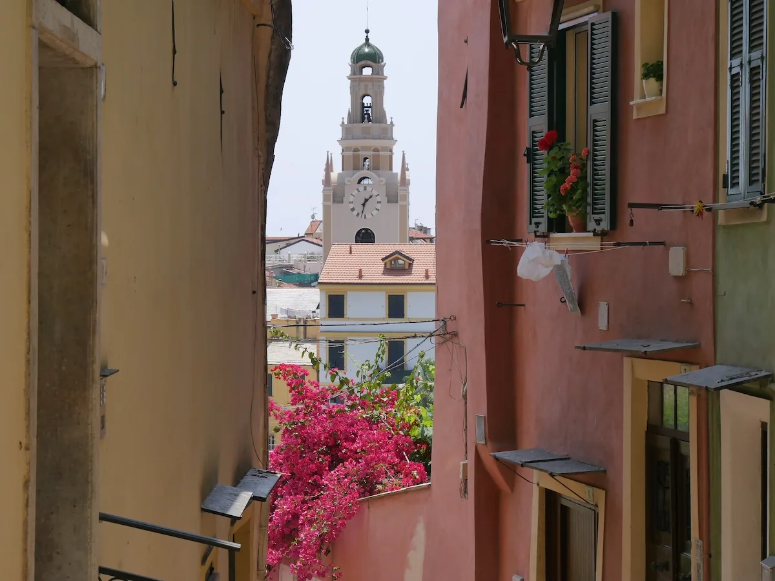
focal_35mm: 80
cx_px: 388
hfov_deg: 24.4
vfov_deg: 18.4
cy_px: 290
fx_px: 1791
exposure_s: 1/400
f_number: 7.1
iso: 200
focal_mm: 40
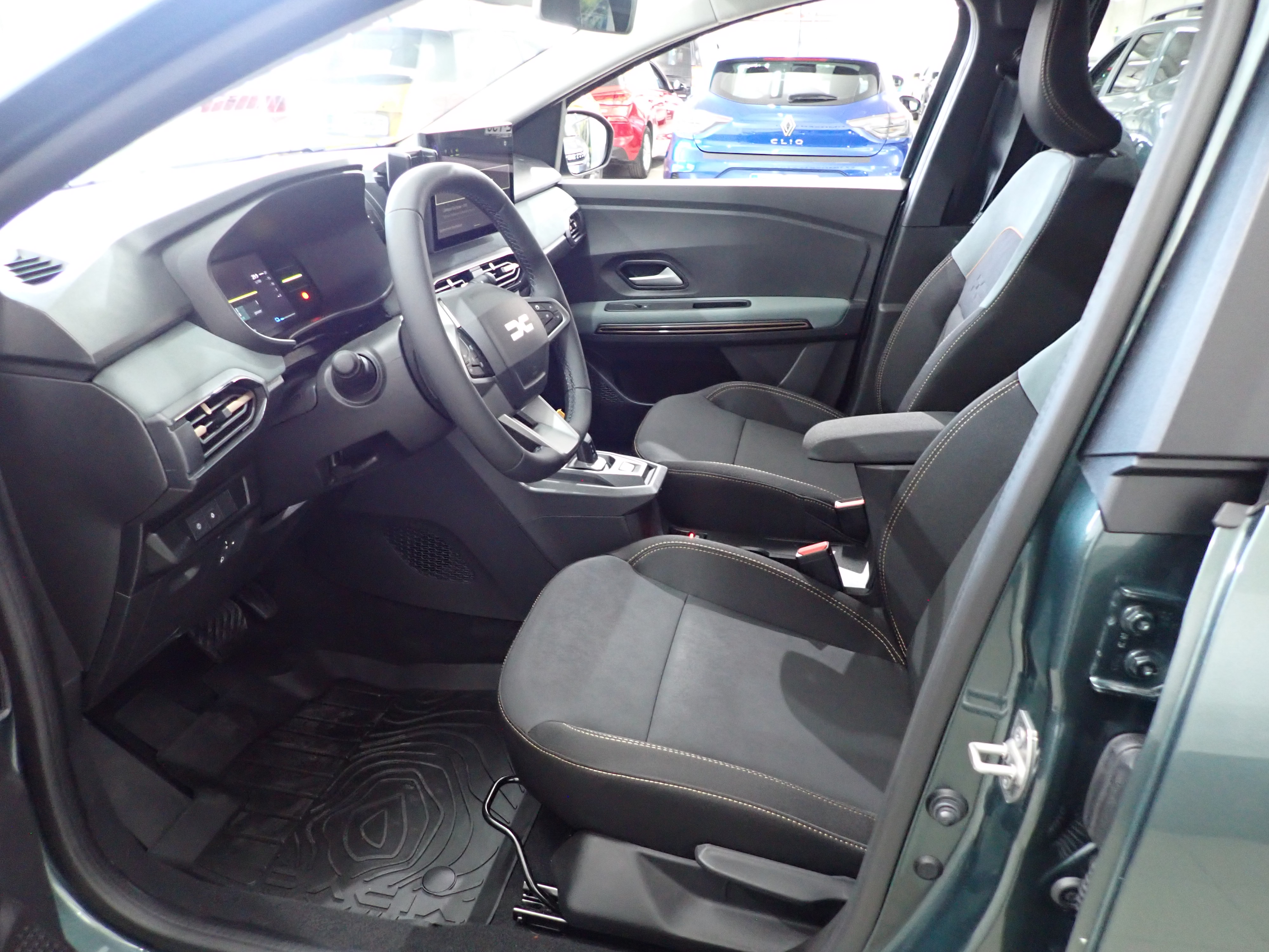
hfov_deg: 69.4
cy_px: 476
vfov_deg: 54.9
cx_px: 634
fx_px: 916
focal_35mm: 25
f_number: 2
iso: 800
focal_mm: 4.5
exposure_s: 1/30
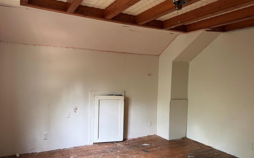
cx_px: 124
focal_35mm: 28
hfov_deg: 66.5
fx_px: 194
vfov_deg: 44.3
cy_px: 94
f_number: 1.78
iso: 500
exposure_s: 1/60
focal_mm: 6.76
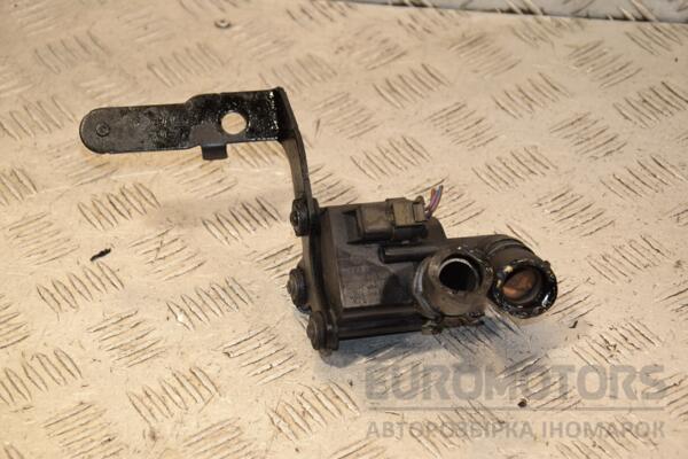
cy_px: 230
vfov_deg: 13.0
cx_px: 344
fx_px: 2007
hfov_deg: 19.5
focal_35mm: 105
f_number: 7.1
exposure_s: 1/200
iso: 800
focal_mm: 70
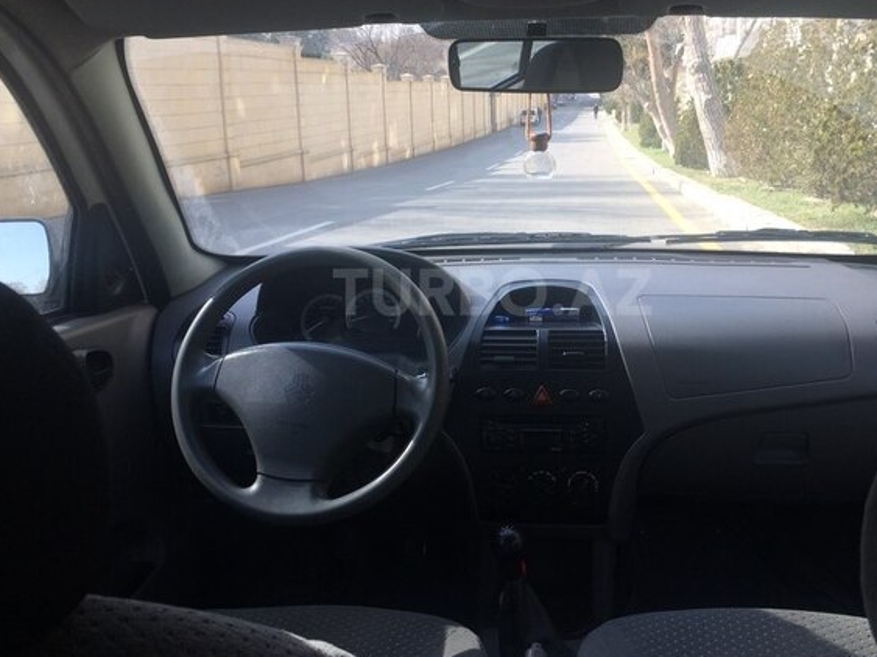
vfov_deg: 41.7
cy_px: 292
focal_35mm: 34
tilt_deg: -13.8
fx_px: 861
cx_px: 492
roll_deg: +0.0
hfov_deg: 53.8
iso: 32
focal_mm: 4.15
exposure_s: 1/304
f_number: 2.2
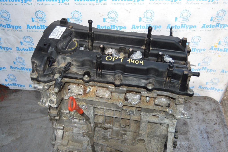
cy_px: 76
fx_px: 266
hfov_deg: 46.4
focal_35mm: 42
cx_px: 114
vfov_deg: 31.8
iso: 100
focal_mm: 28
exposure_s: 1/160
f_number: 4
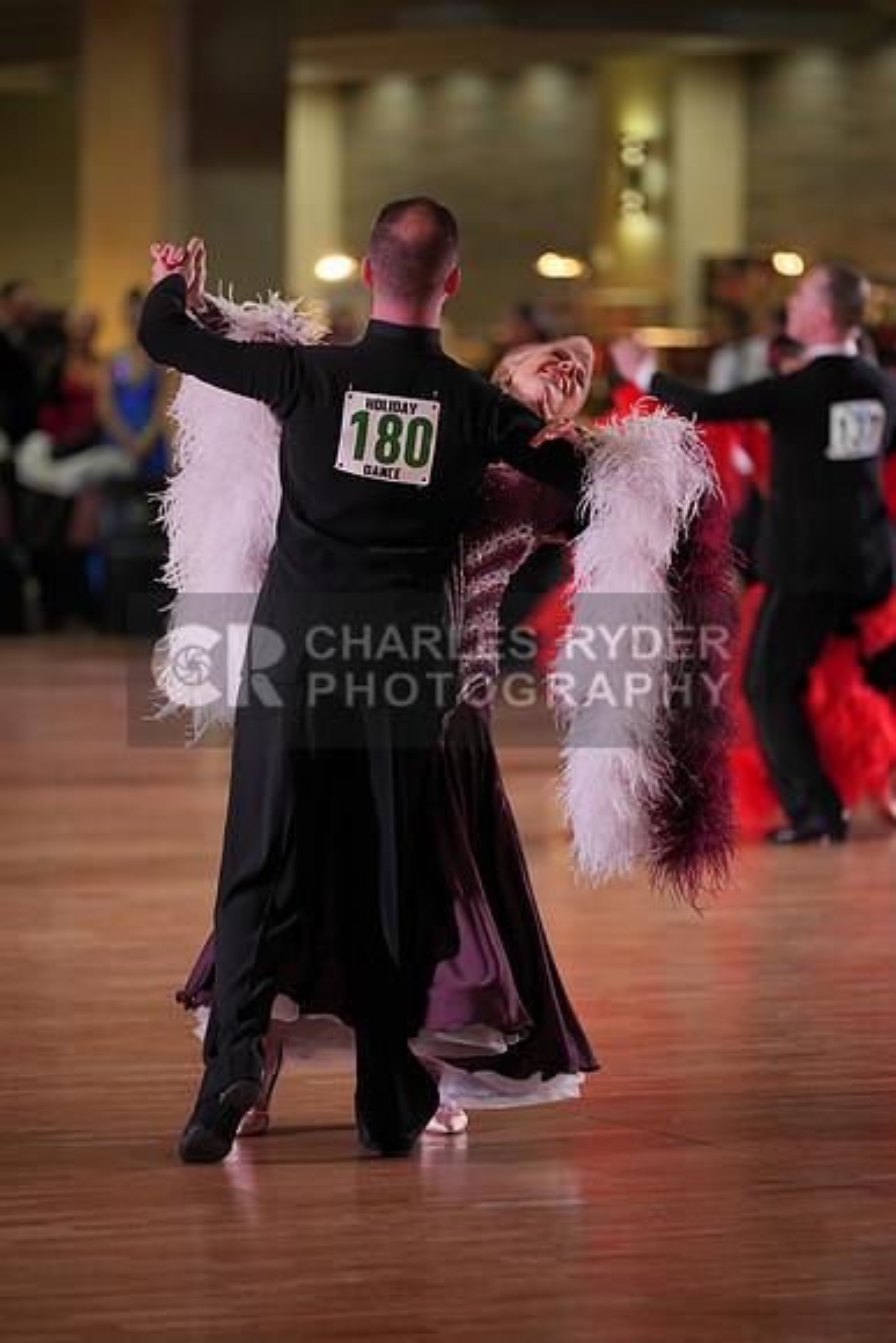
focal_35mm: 185
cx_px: 448
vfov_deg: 11.1
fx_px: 6902
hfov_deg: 7.4
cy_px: 672
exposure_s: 1/500
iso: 1000
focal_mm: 185
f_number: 2.8
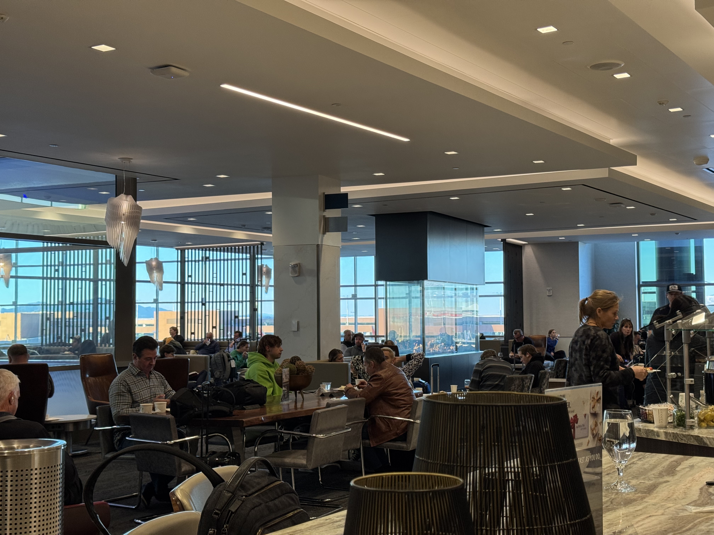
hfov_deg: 39.7
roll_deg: +0.0
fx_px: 990
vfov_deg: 30.3
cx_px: 357
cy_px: 268
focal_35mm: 48
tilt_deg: +4.2
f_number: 1.78
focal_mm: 6.76
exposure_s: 1/89
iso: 80
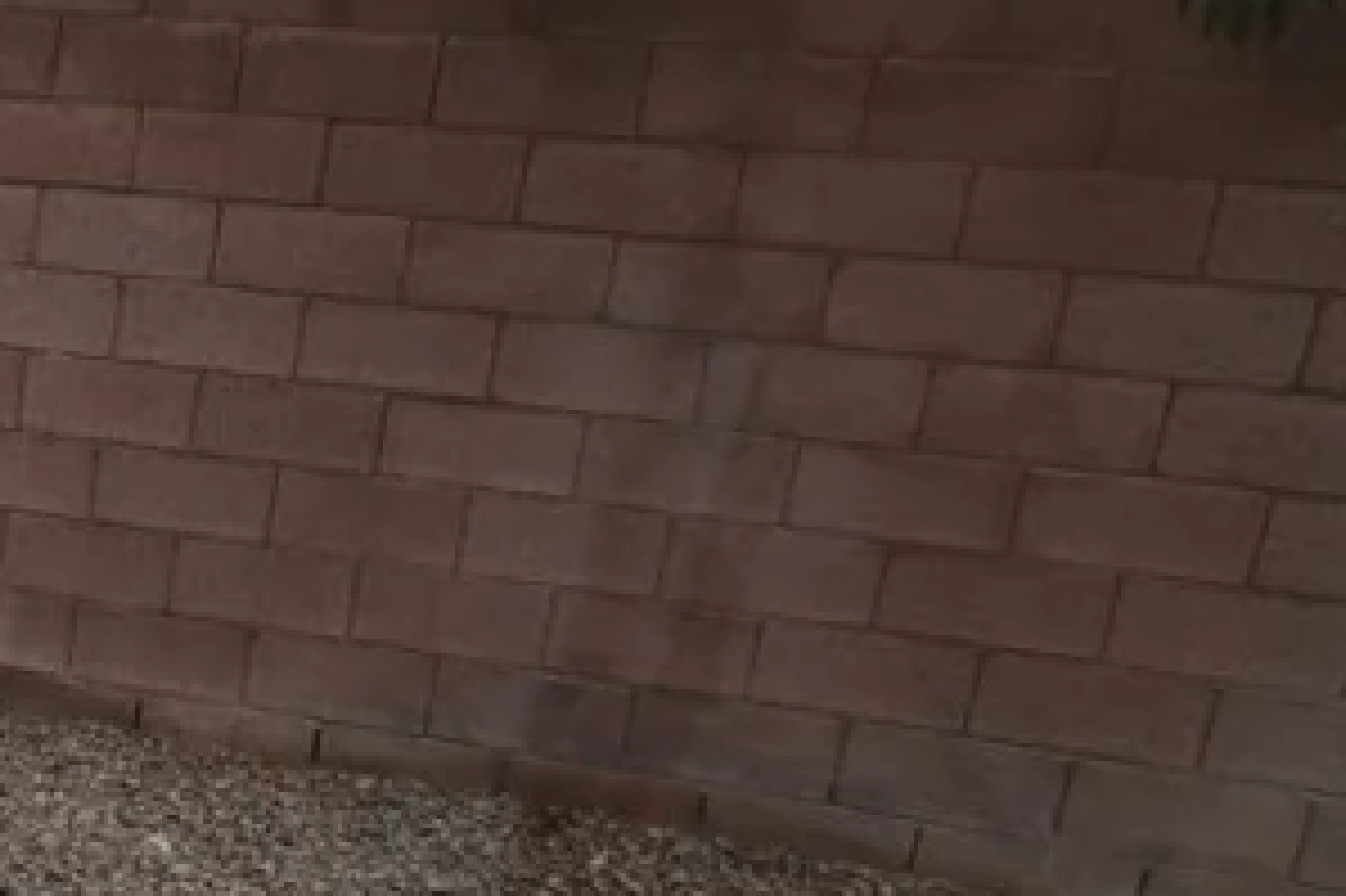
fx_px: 1794
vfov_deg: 28.0
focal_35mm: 48
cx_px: -527
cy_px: 398
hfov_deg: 29.9
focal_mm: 14
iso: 360
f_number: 4
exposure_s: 1/250
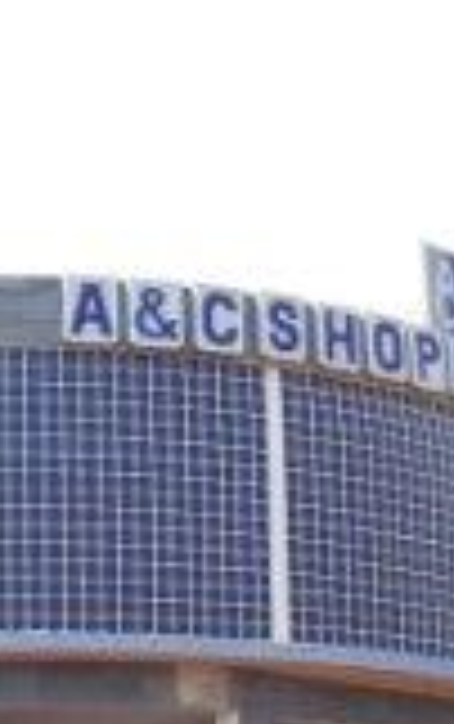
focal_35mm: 106
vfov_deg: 19.2
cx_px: 58
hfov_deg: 12.3
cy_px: 697
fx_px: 2093
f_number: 2.7
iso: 80
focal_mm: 6
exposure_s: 1/831
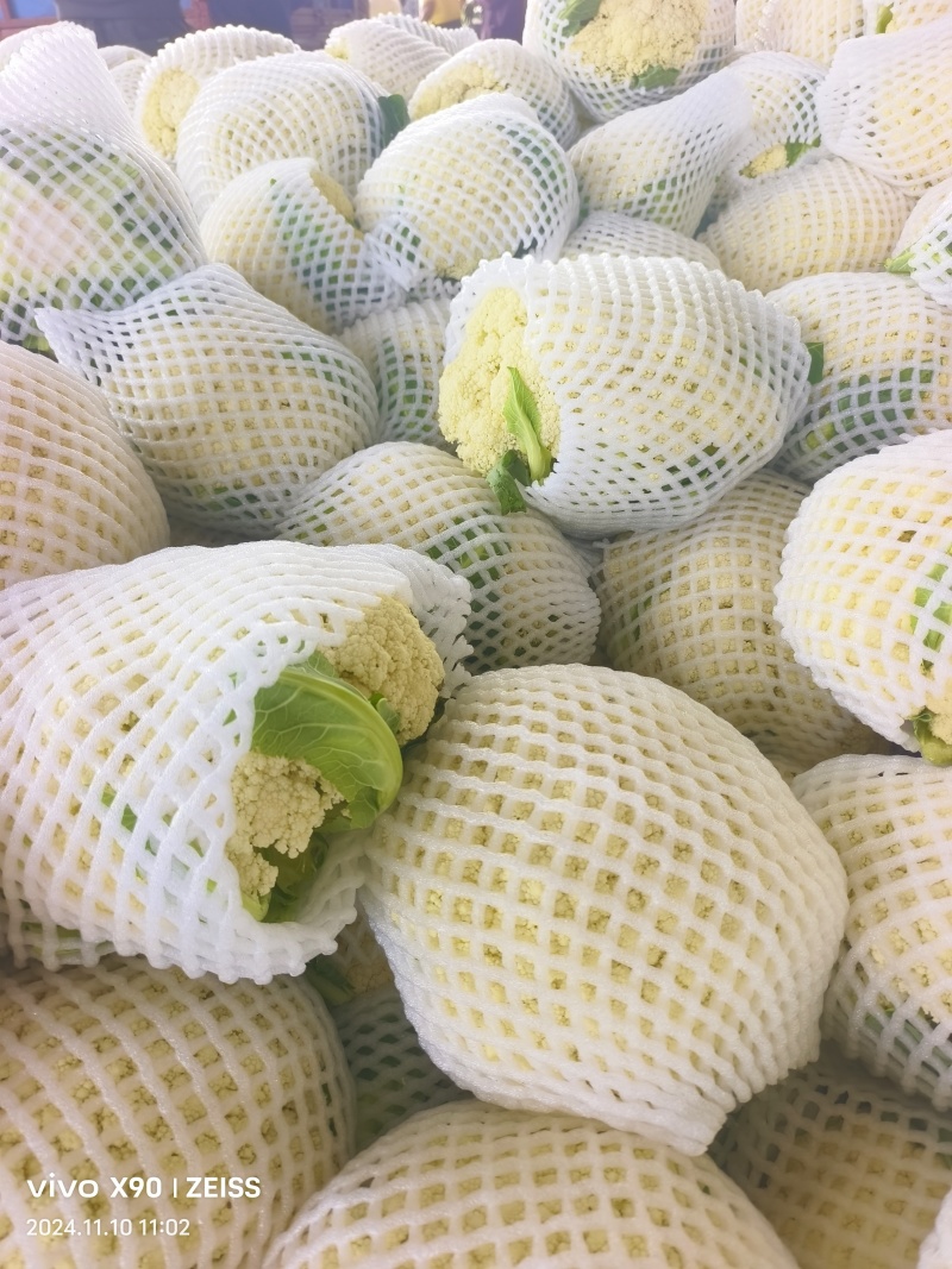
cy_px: 634
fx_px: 844
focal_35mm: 23
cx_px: 476
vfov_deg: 73.9
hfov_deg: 58.9
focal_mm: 5.5
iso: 72
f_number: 1.75
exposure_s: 1/120
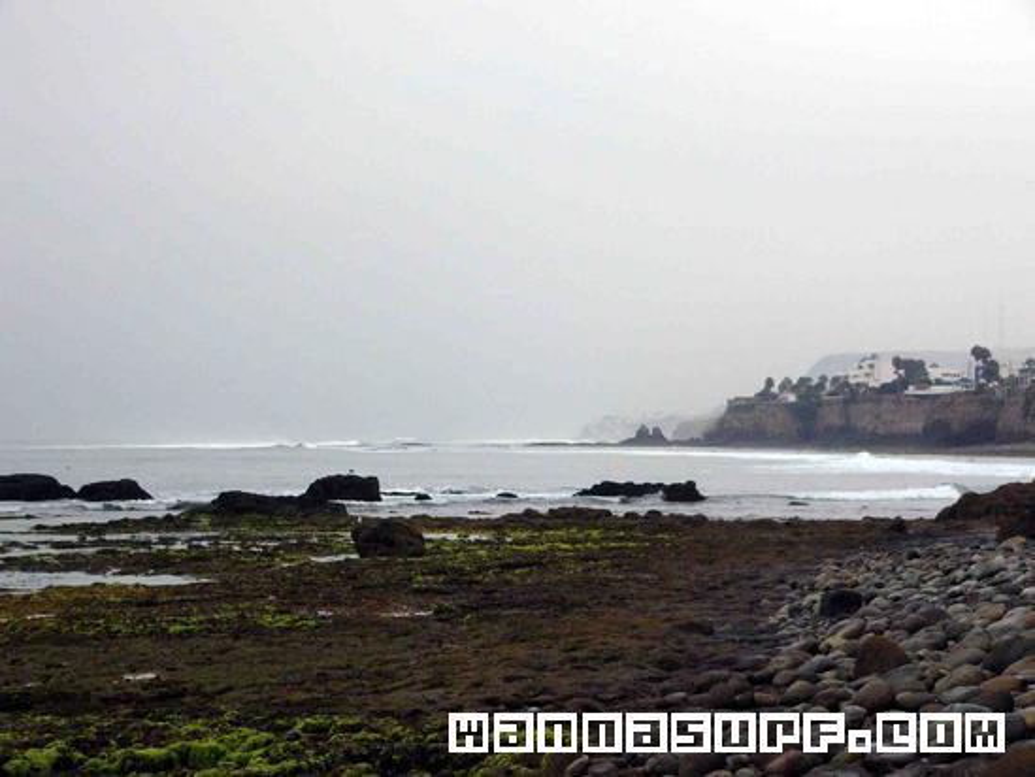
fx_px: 2512
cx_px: 518
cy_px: 388
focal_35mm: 84
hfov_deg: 23.3
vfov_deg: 17.6
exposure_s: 1/1000
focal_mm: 14.1
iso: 200
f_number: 2.8
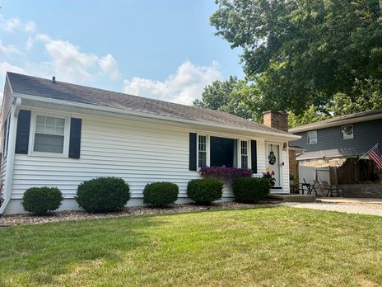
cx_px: 191
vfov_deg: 49.7
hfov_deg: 63.4
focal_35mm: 28
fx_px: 309
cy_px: 144
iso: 50
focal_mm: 5.96
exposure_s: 1/2865
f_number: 1.6
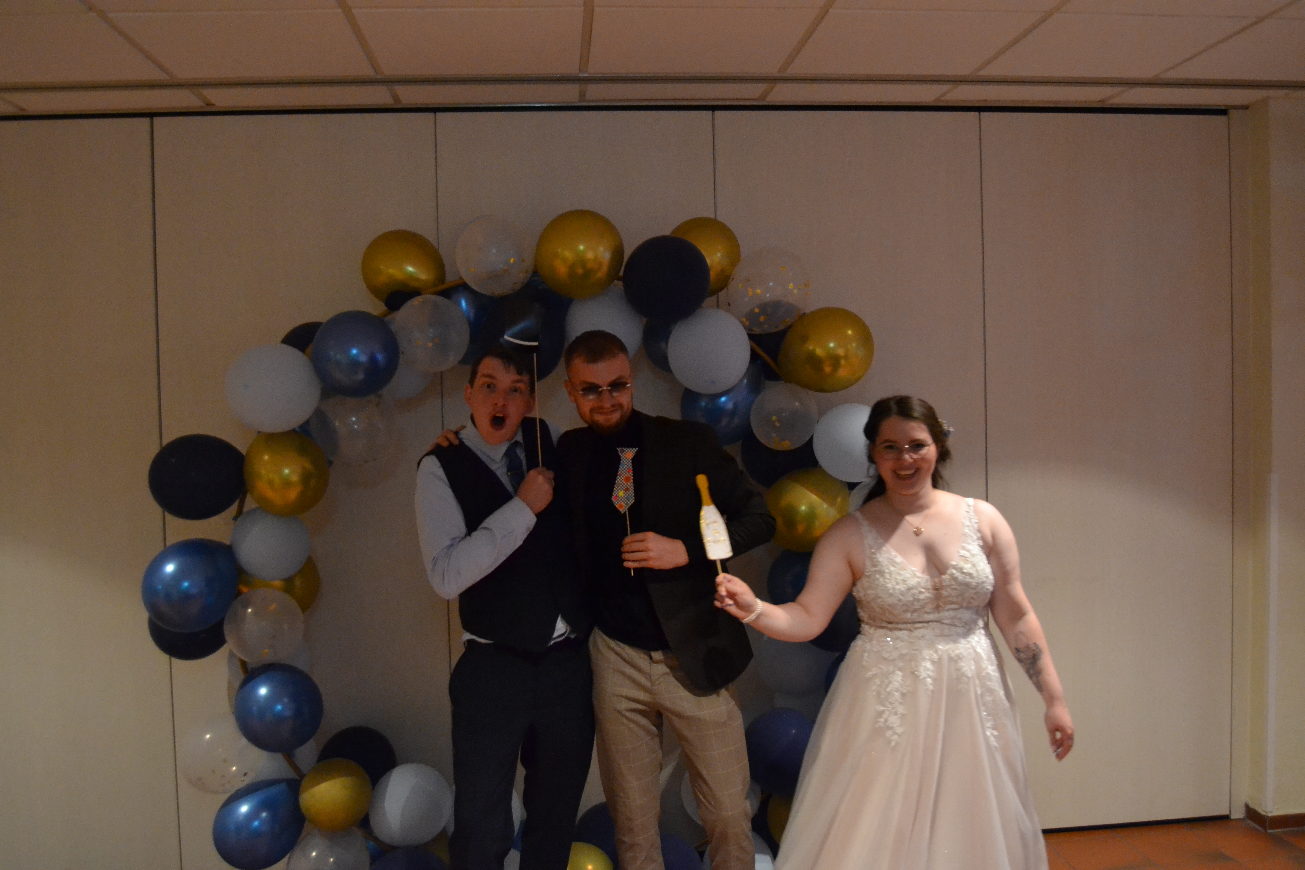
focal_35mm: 30
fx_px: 1087
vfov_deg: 43.6
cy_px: 435
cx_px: 652
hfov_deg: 61.9
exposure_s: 1/50
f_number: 3.5
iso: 3200
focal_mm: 20
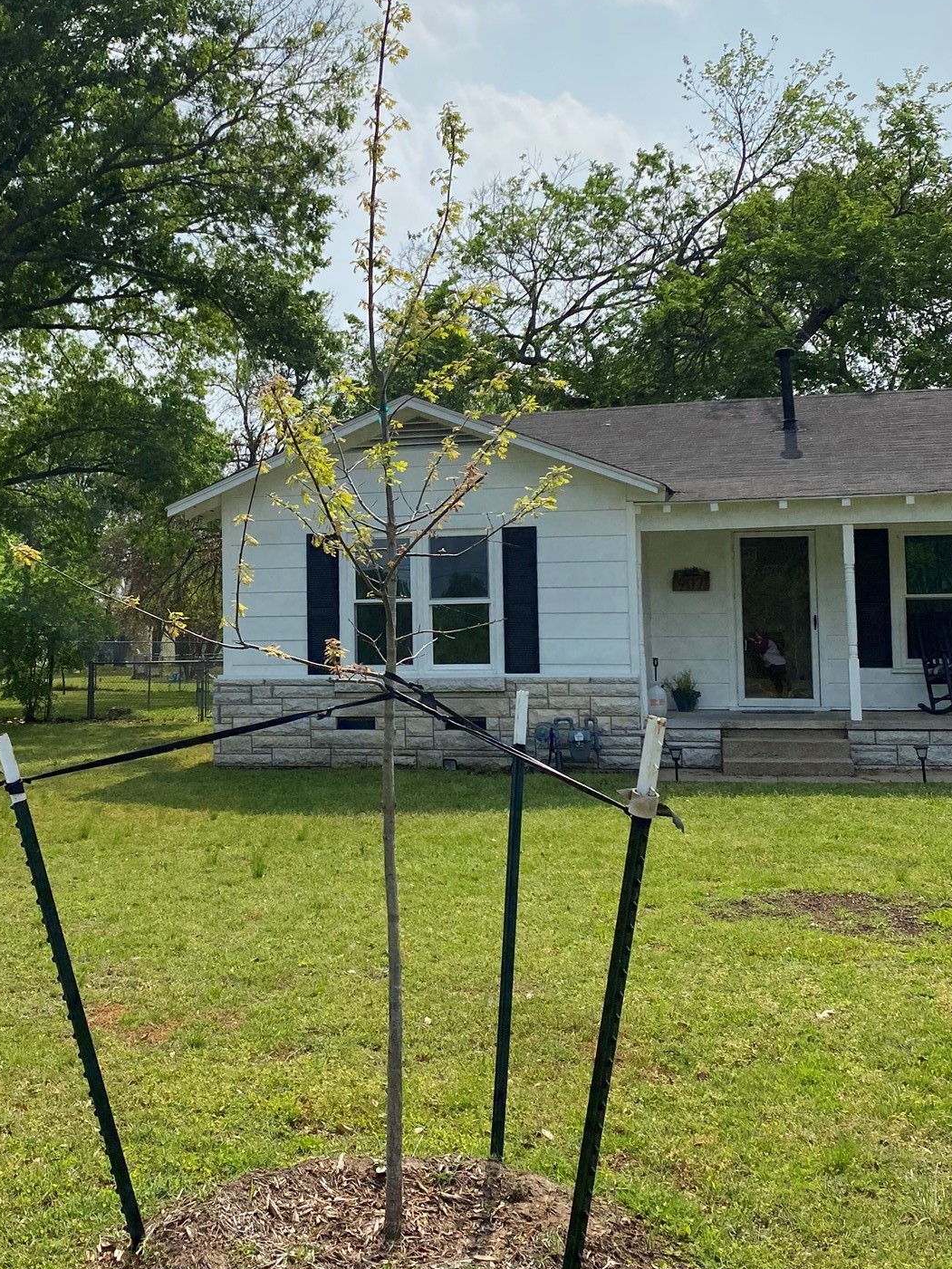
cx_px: 356
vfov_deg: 48.9
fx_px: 1393
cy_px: 554
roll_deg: -1.4
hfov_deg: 37.5
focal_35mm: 38
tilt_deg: +4.1
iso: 32
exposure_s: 1/6410
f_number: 1.8
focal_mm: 4.25
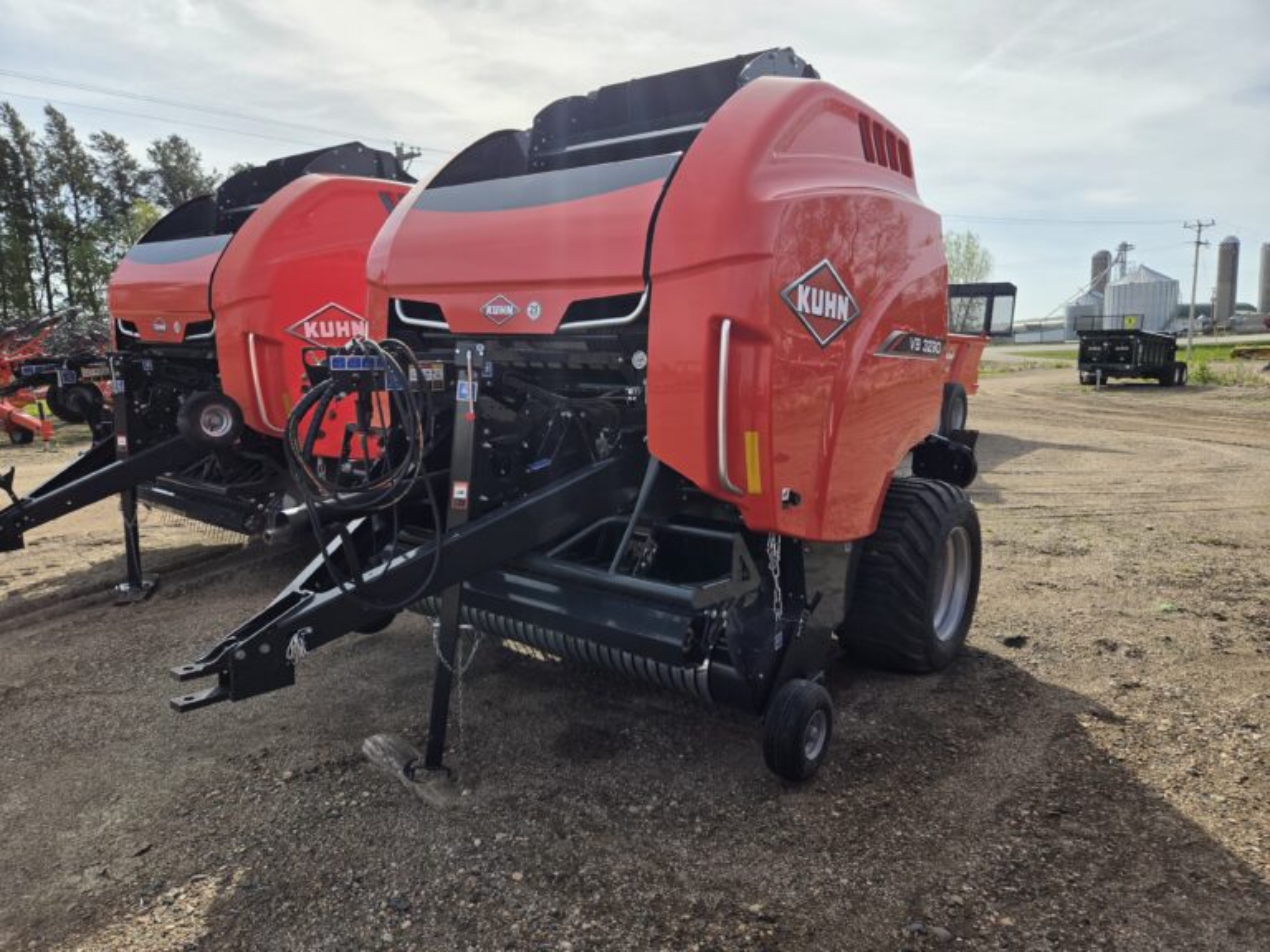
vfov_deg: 58.9
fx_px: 844
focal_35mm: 23
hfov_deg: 73.9
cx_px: 635
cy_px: 476
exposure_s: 1/5397
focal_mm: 5.4
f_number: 1.8
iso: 80
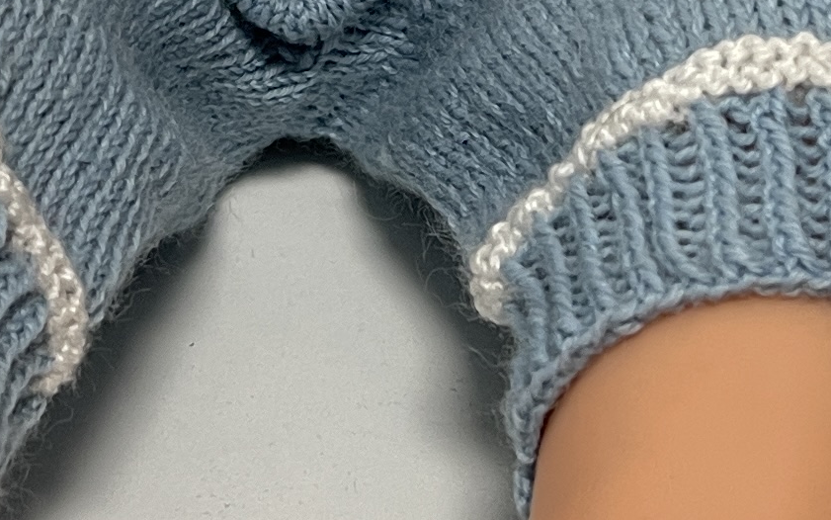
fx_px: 2877
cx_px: 81
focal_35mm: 127
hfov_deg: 16.2
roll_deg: +0.9
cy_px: -444
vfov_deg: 9.7
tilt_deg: -21.9
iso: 80
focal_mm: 5.1
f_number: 1.6
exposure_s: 1/50
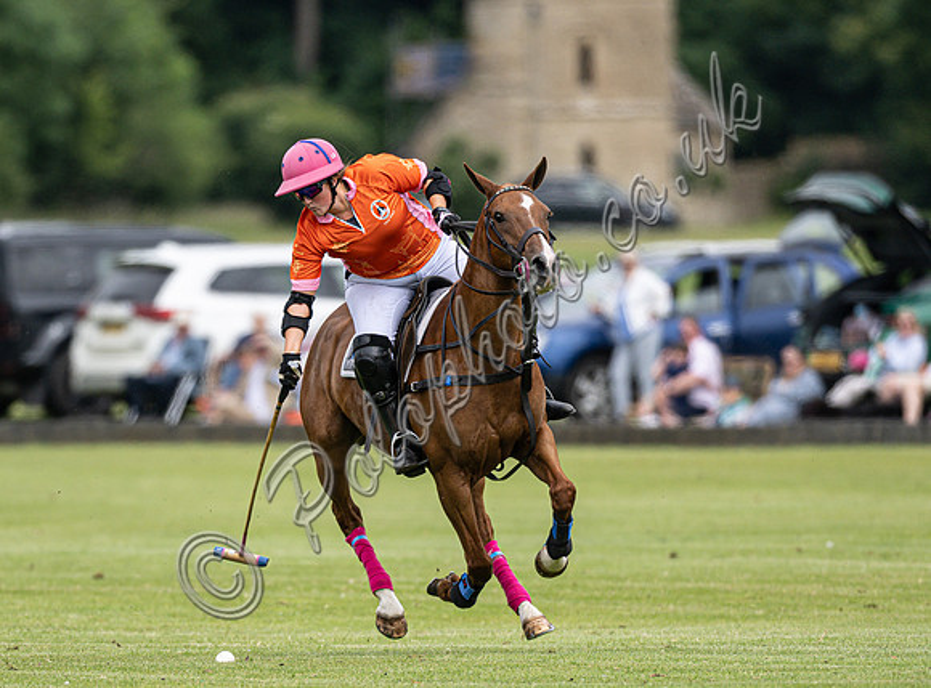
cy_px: 492
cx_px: 216
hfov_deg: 2.4
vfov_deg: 1.7
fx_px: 22680
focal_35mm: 847
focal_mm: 500
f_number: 4
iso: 400
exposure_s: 1/2500
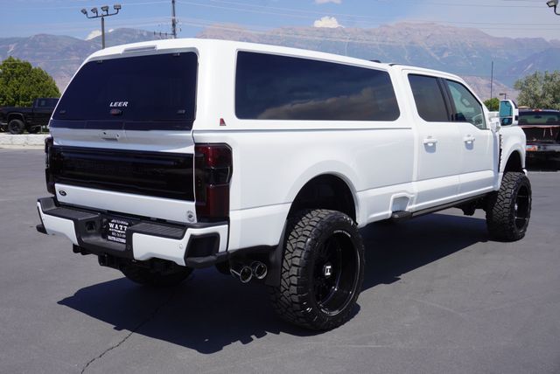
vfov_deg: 35.6
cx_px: 280
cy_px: 187
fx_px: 584
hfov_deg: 51.2
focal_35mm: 38
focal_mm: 25
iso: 100
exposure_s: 1/200
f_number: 11
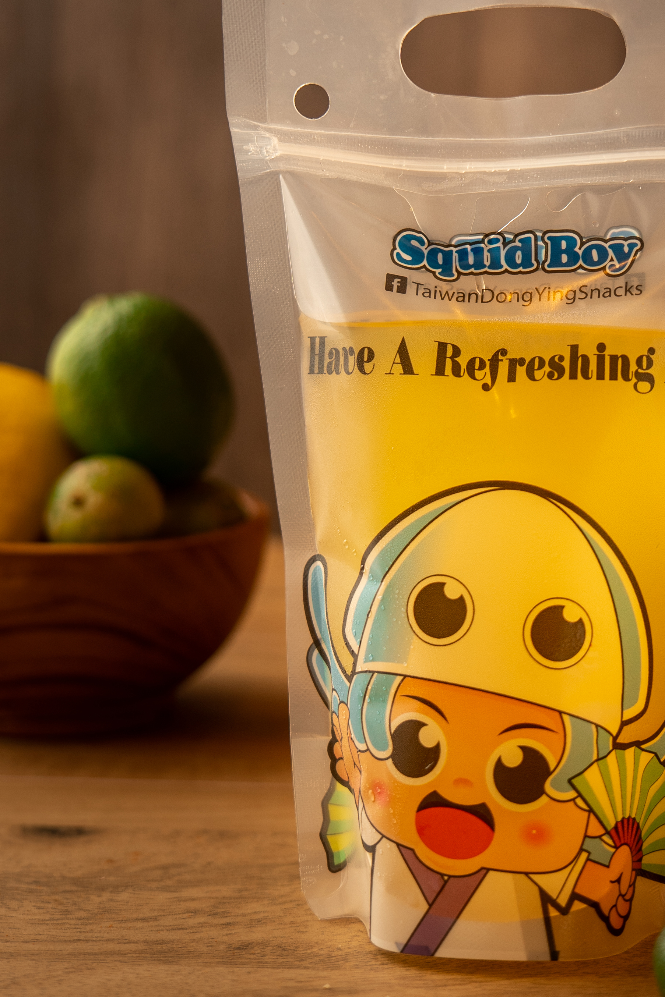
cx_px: 492
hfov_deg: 14.6
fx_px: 2577
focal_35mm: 93
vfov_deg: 21.7
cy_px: 268
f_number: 2.8
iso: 100
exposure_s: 1/160
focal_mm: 42
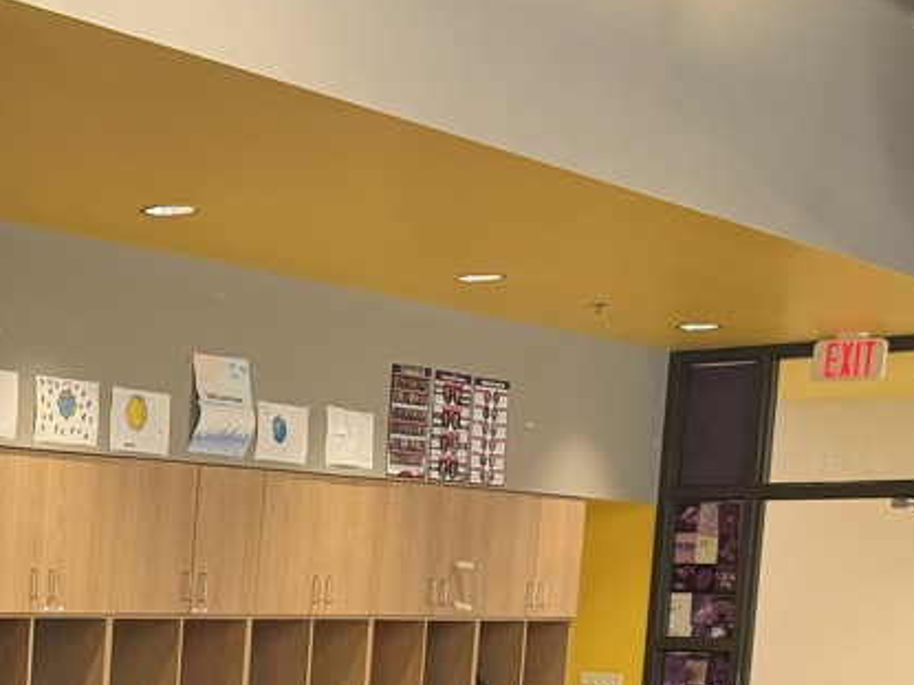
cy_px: 903
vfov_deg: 17.1
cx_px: -401
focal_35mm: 81
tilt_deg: -6.4
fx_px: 2138
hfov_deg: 21.0
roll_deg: -1.1
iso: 250
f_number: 1.78
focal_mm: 6.76
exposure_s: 1/120
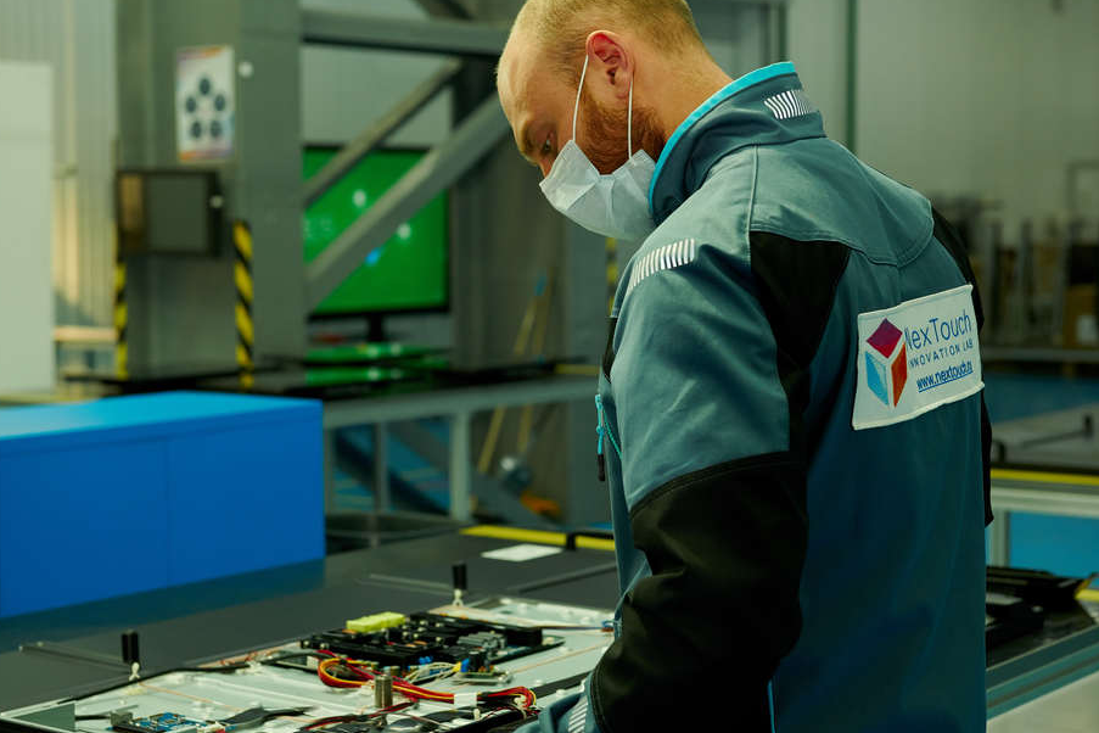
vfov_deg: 20.3
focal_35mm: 67
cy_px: 374
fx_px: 2045
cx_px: 542
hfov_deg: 30.1
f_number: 4.5
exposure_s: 1/125
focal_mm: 56
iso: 500
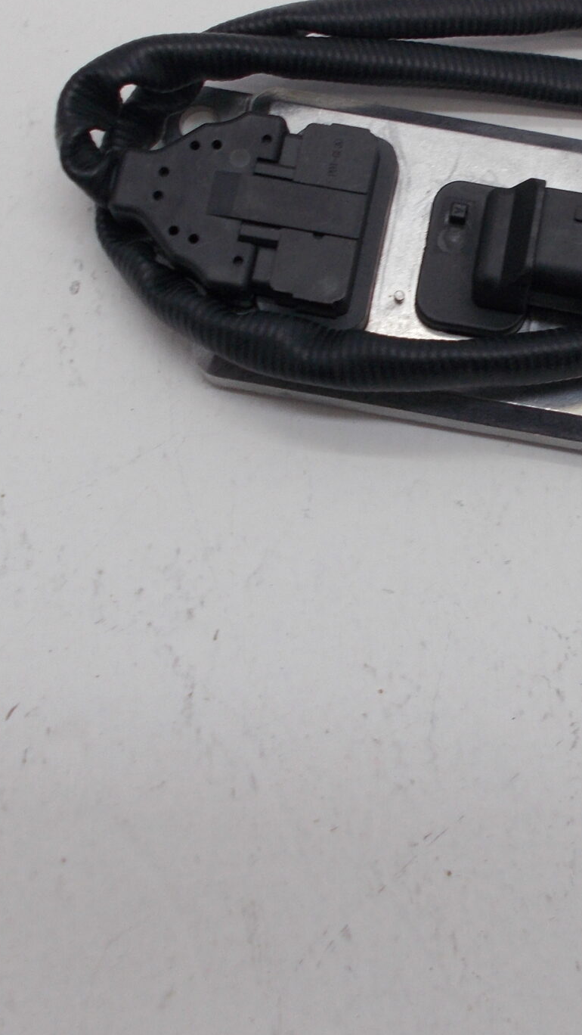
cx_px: 484
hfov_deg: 22.3
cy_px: 322
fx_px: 1453
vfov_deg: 38.6
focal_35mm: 53
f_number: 3.2
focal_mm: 4.6
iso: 80
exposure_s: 1/50
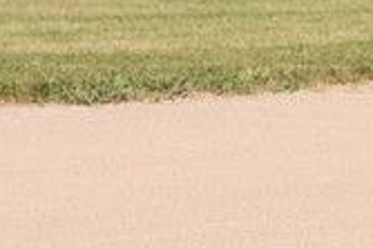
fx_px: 7794
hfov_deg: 2.7
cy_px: 71
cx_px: 621
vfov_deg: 1.8
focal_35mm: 753
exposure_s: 1/1600
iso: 320
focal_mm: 145
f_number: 5.6
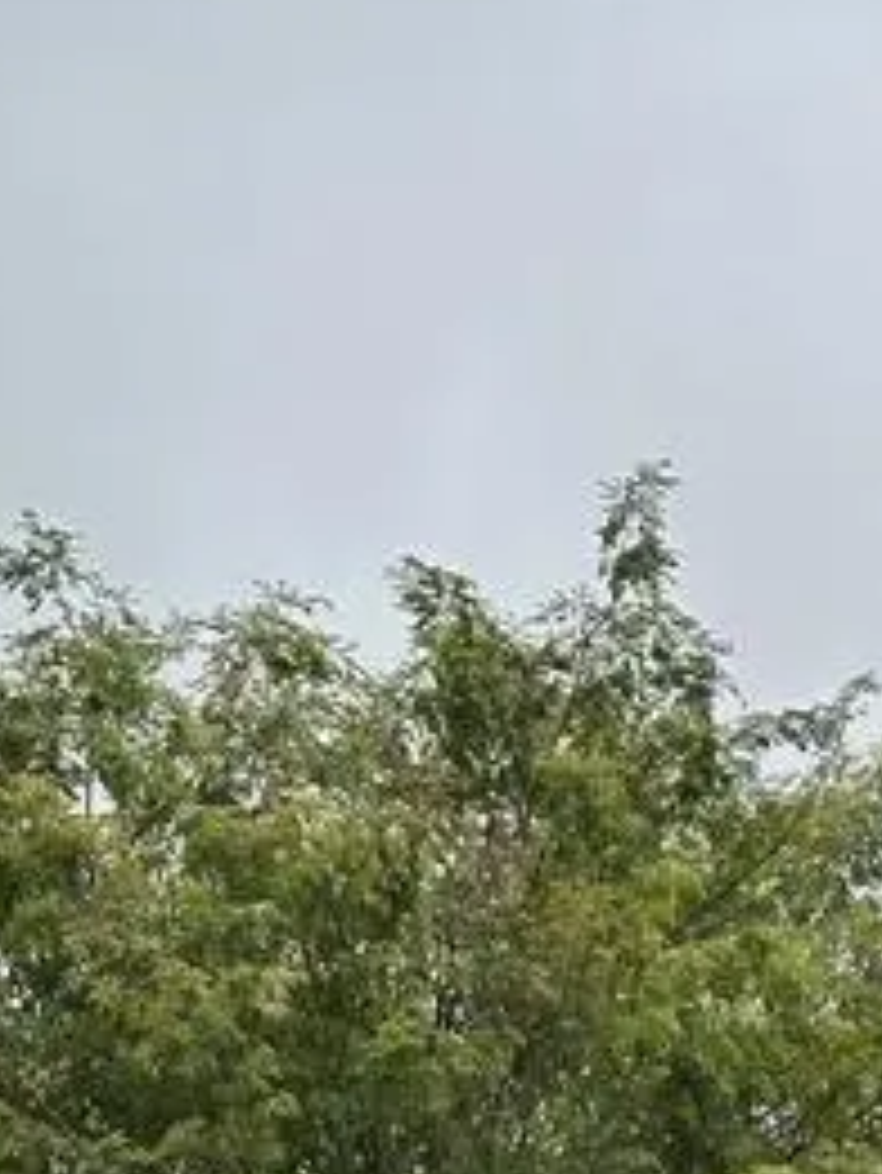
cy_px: 1984
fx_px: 6382
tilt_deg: +4.3
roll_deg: +1.8
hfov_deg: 7.8
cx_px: 1300
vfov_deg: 10.0
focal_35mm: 188
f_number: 1.78
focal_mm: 6.86
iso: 64
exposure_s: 1/3367
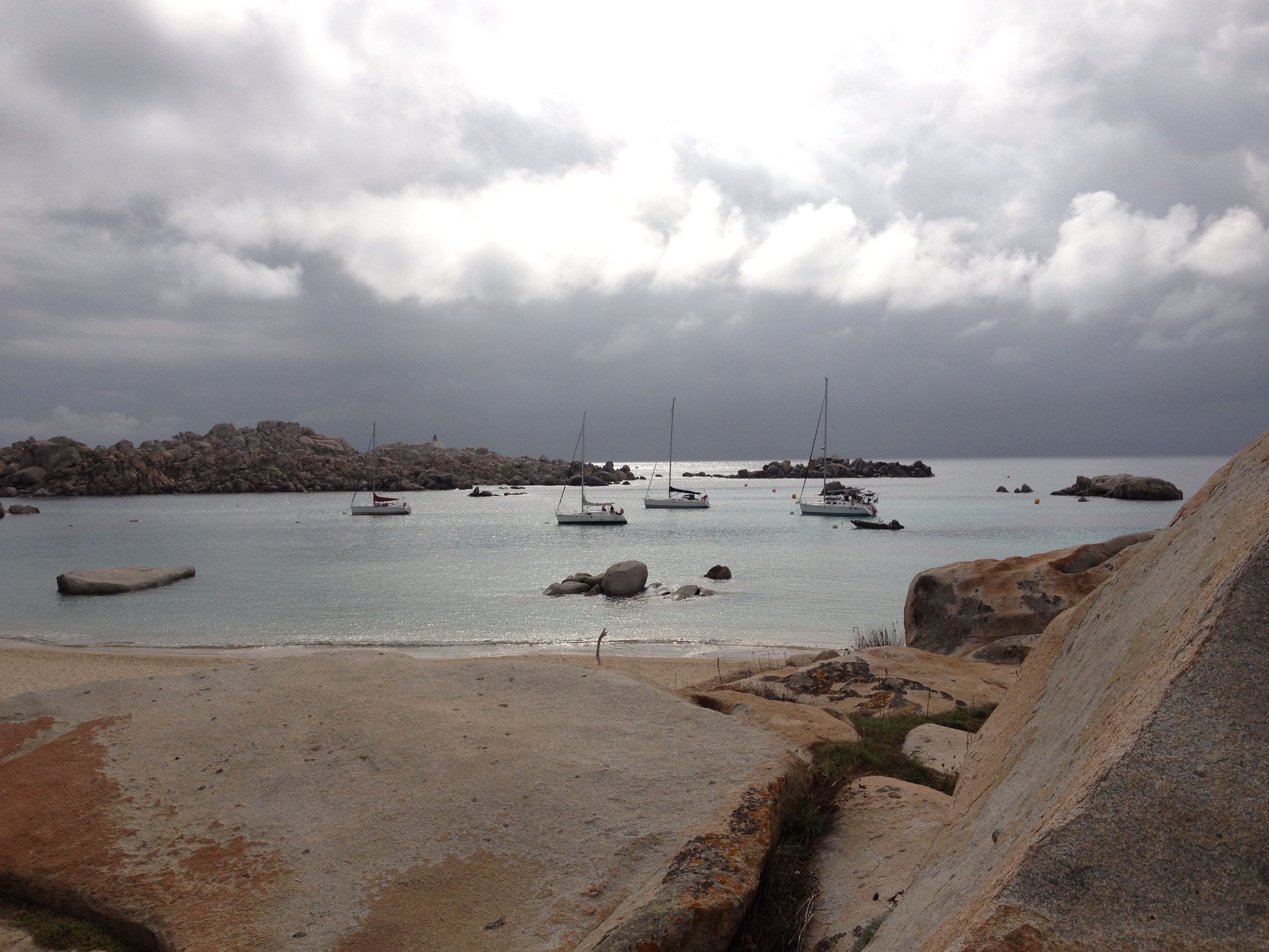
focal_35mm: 35
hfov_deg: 52.6
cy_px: 476
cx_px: 634
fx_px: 1283
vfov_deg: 40.7
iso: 64
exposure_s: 1/3690
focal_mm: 4.28
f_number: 2.4
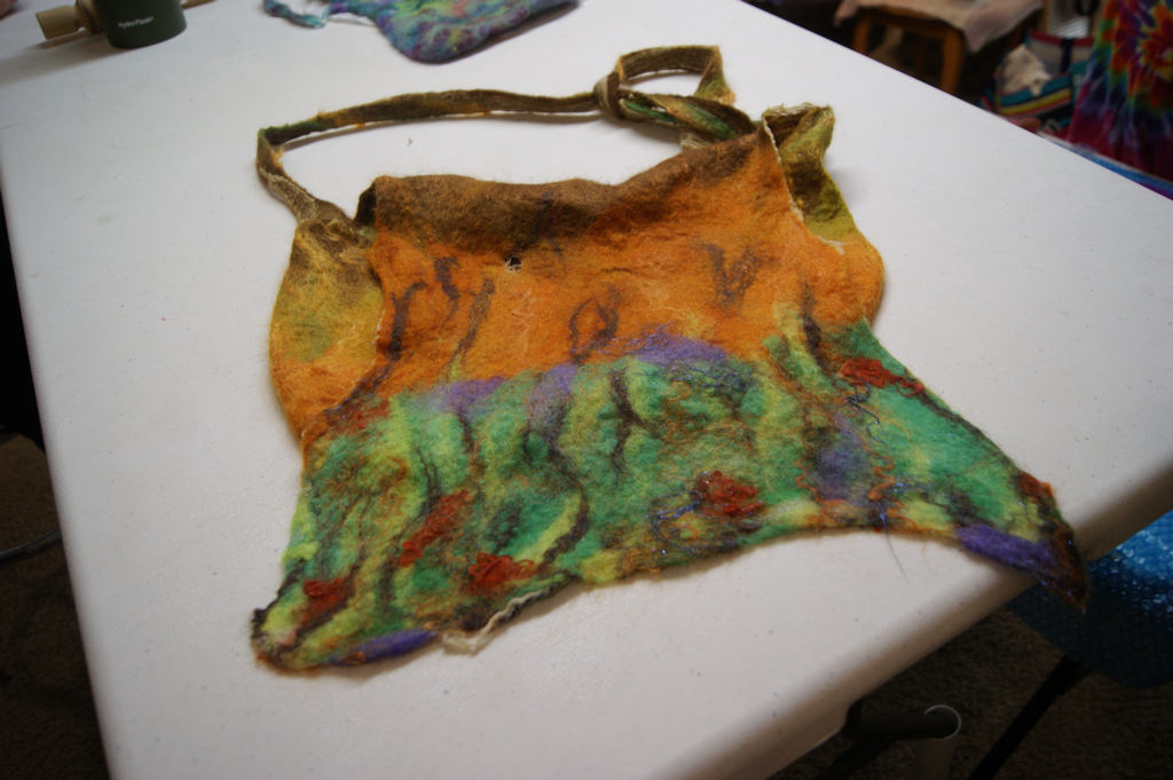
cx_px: 586
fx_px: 977
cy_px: 390
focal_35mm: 30
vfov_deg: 43.5
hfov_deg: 62.0
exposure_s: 1/30
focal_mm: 20
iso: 320
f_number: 3.5
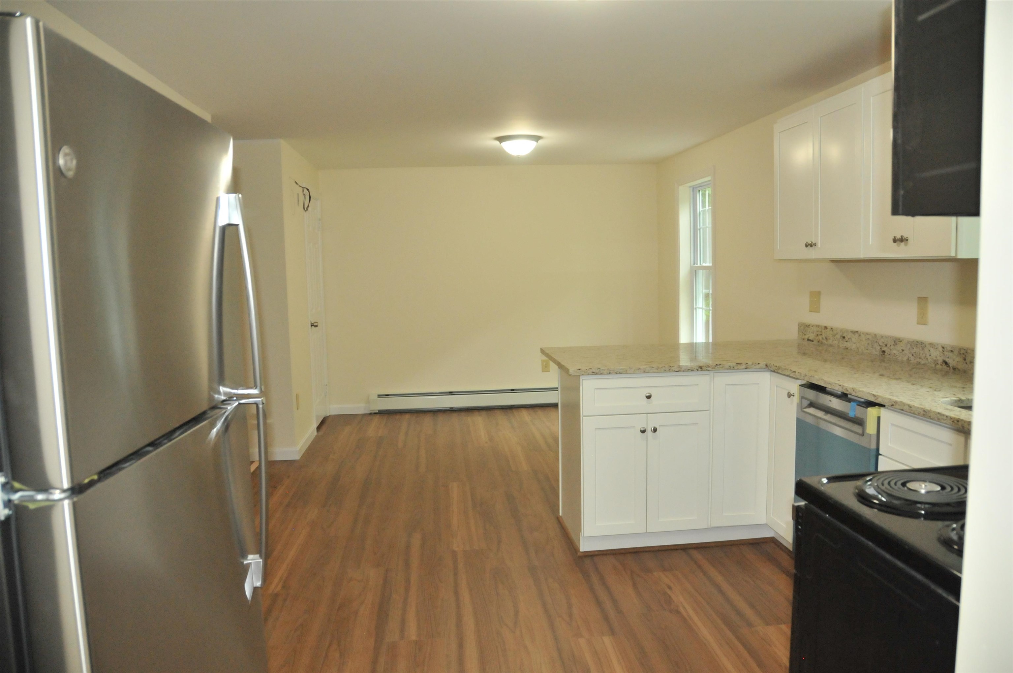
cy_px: 336
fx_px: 759
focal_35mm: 27
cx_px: 506
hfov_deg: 67.4
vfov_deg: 47.8
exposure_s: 1/160
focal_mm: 18
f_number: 4
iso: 1600
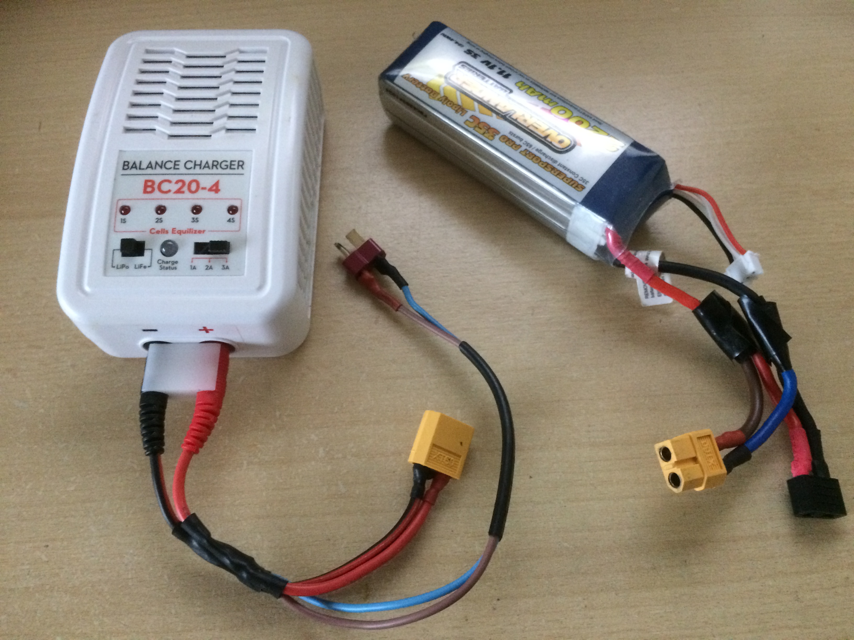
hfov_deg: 61.7
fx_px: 715
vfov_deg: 48.2
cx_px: 427
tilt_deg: -64.8
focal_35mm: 29
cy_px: 320
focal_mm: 4.15
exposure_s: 1/17
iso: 320
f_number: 2.2
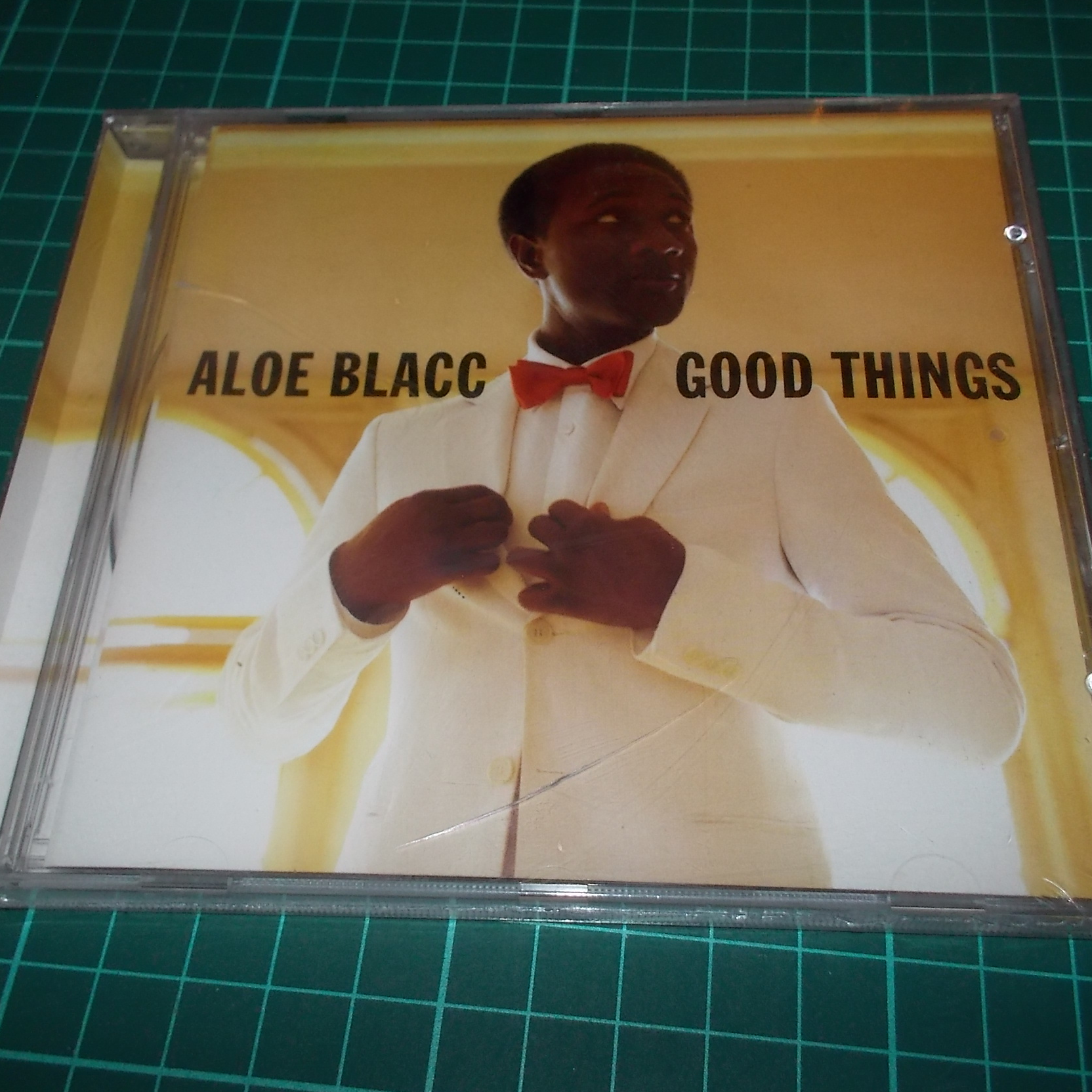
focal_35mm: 35
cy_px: 553
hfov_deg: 47.2
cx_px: 534
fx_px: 1249
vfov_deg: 47.2
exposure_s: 1/30
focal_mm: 4.1
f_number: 3.3
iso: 200
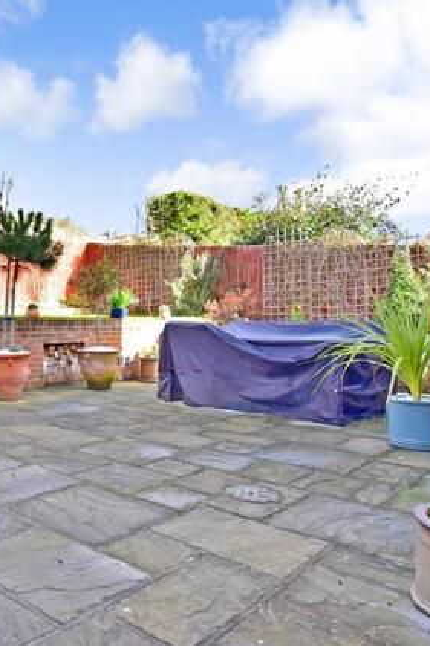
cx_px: 43
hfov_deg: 42.5
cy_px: 322
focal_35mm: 28
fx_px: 502
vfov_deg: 65.5
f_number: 8
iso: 400
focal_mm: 12
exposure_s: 1/250
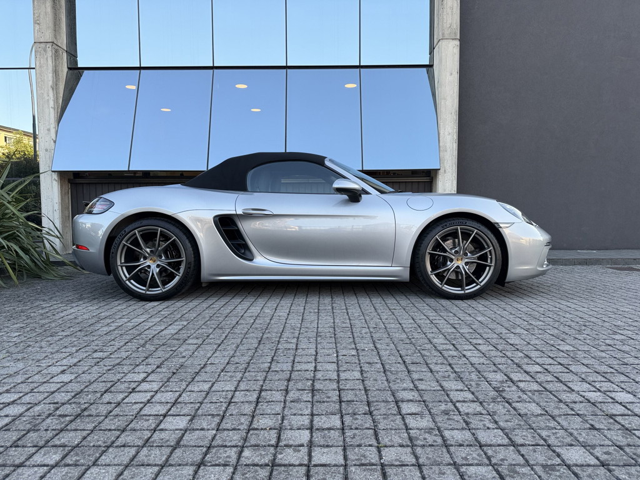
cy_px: 240
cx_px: 320
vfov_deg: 56.8
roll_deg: +0.4
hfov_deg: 71.6
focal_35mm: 24
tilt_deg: -3.9
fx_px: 444
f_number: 1.78
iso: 80
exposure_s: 1/426
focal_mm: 6.76
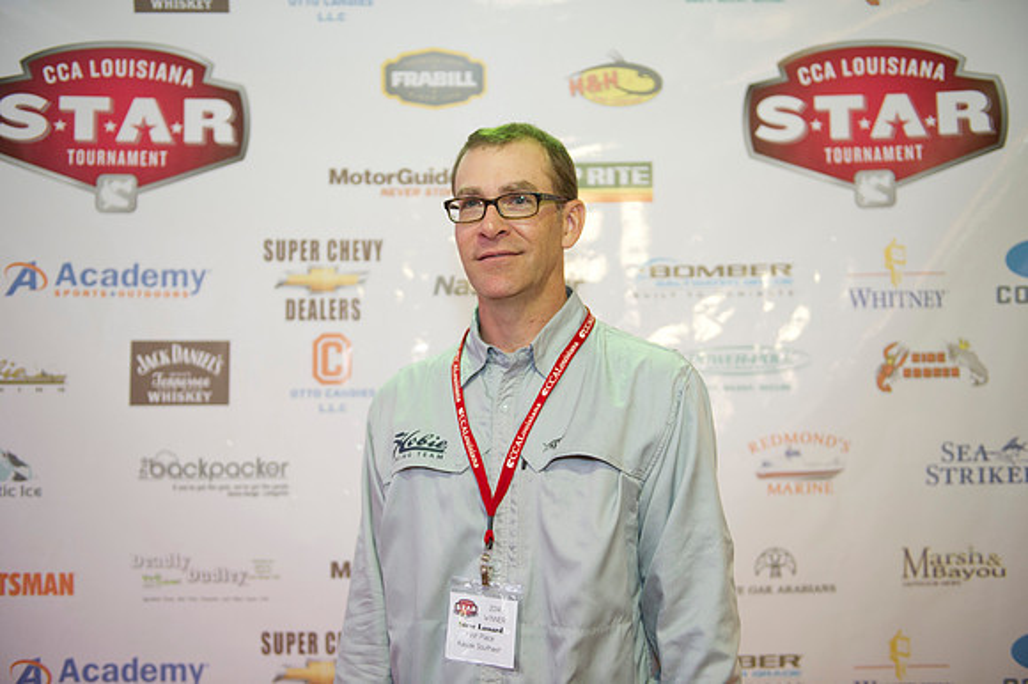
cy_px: 342
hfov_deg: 48.5
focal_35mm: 40
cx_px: 514
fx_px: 1142
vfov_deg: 33.4
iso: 1000
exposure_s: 1/80
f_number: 2.8
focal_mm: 40
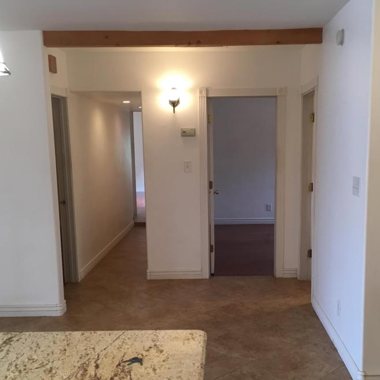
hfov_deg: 41.7
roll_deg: +0.7
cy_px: 221
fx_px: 497
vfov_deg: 41.7
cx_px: 222
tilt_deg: -9.1
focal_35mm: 40
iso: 64
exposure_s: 1/30
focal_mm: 4.15
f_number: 2.2
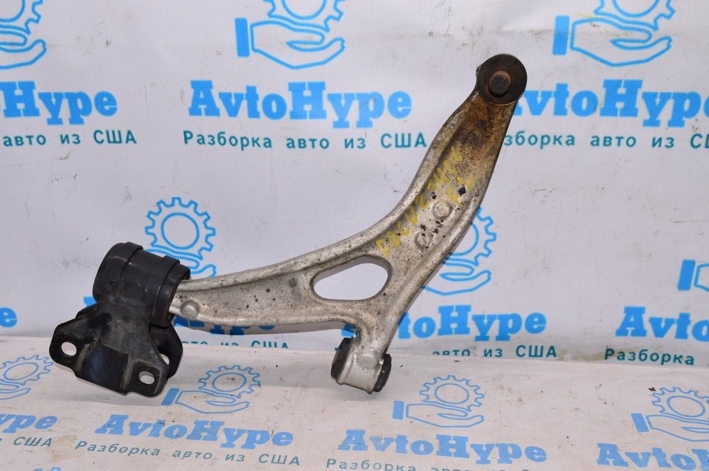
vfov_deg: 36.8
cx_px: 354
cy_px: 236
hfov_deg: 53.2
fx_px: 708
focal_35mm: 36
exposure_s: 1/200
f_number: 8
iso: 1600
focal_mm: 24
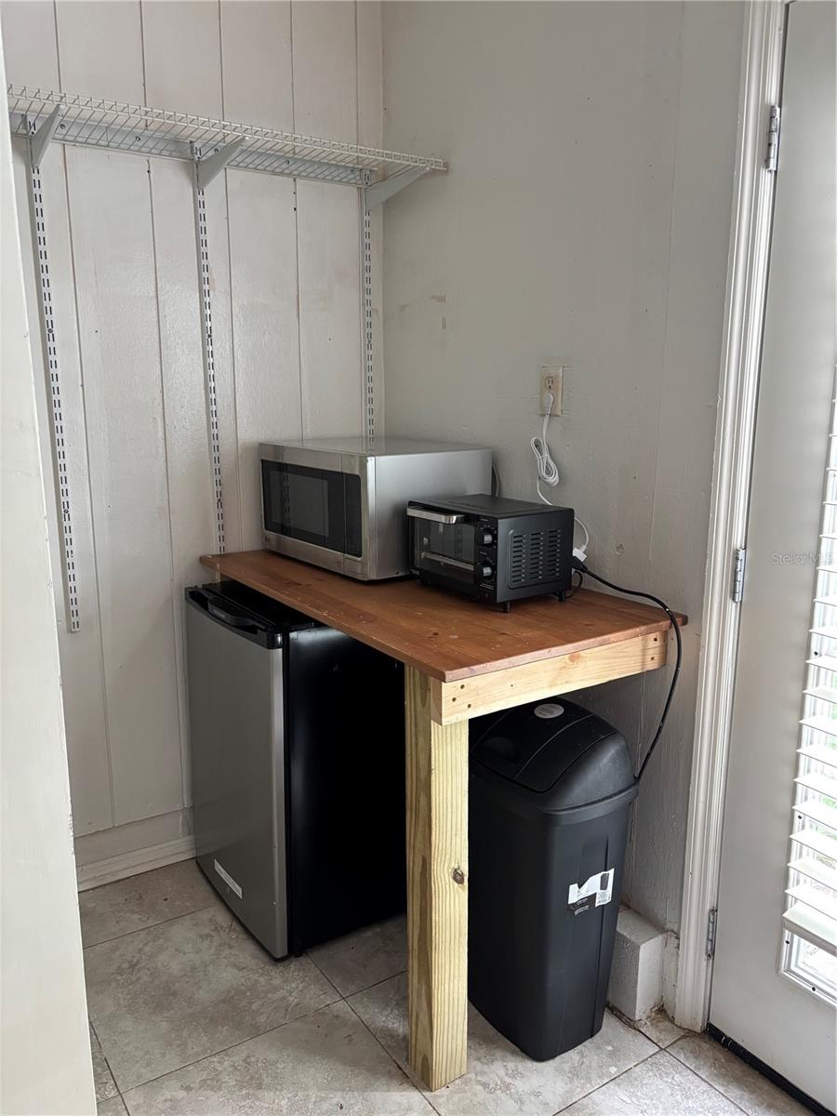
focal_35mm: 26
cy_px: 558
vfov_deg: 67.3
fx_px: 838
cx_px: 418
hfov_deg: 53.1
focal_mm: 5.96
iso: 320
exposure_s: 1/60
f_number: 1.6
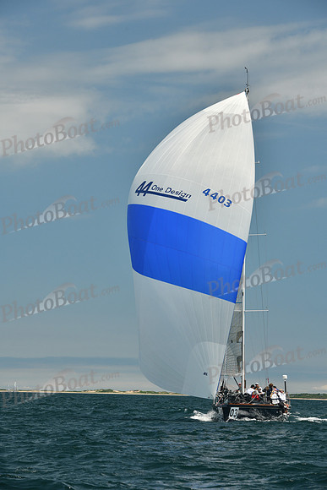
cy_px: 245
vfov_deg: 16.8
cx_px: 164
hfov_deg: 11.2
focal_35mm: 122
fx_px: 1661
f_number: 8
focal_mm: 122
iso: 320
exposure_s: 1/640
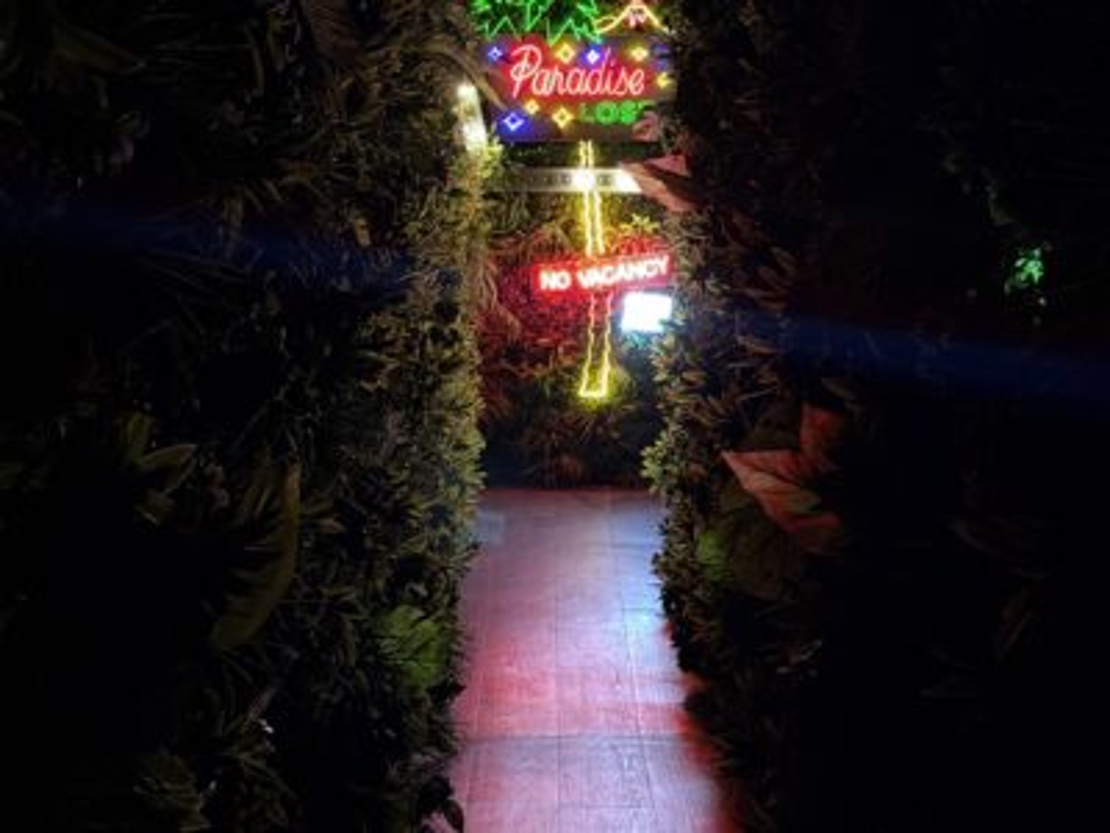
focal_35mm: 48
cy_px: 416
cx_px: 555
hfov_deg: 39.7
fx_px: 1539
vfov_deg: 30.3
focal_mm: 6.76
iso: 800
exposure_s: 1/15
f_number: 1.78
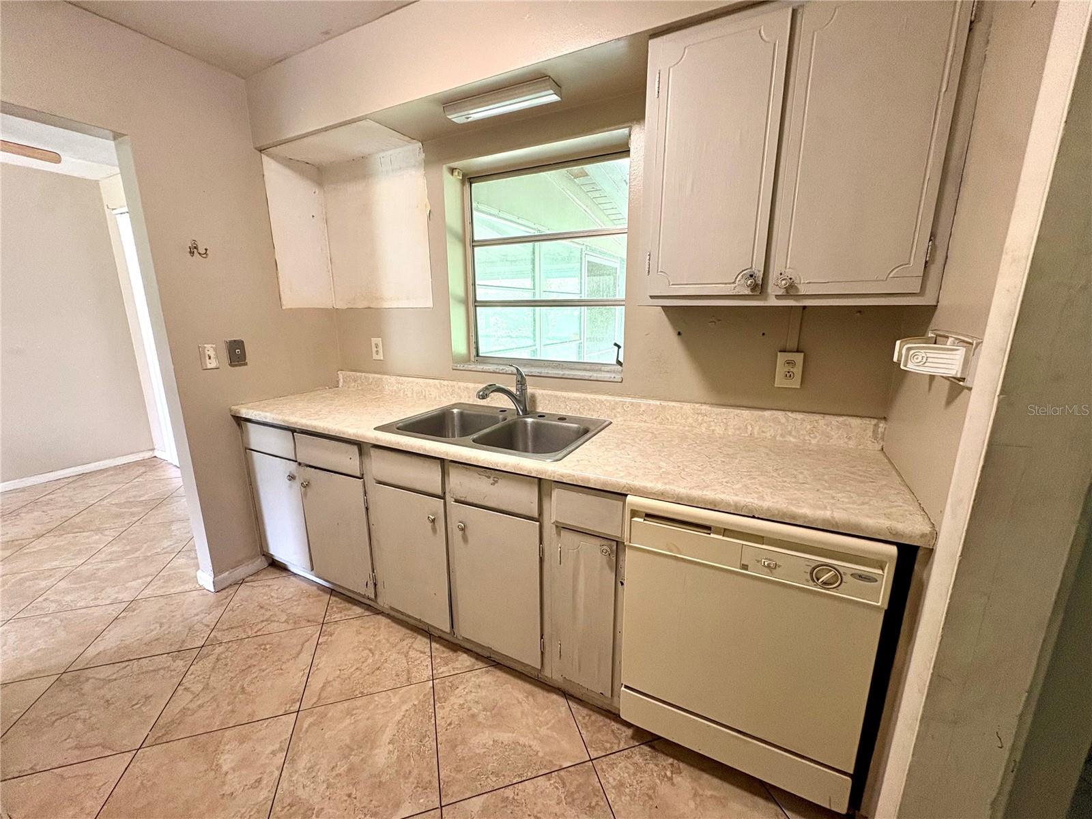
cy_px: 410
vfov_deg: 85.7
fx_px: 442
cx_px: 546
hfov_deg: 102.1
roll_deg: +0.6
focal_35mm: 14
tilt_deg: -12.1
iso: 160
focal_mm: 2.22
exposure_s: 1/60
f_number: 2.2
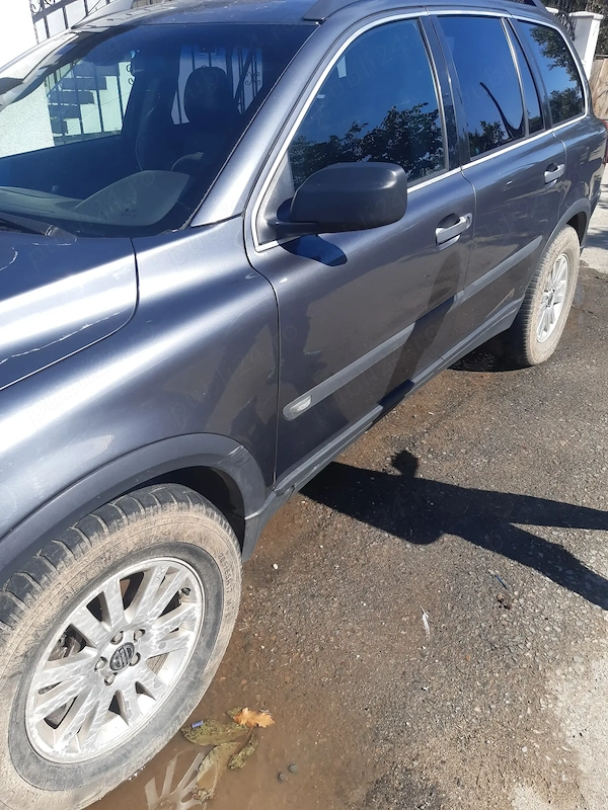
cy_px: 405
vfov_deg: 67.3
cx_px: 304
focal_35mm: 26
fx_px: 609
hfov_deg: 53.1
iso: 40
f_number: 1.7
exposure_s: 1/1422
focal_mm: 3.92
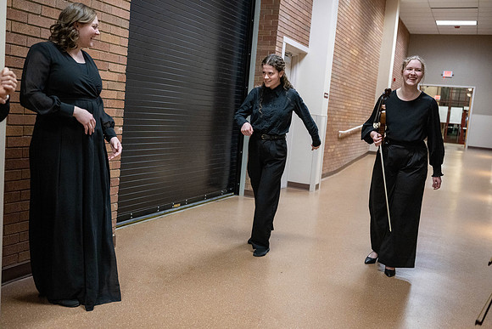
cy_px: 164
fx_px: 472
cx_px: 246
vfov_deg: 38.4
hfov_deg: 55.1
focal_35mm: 34
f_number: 2.8
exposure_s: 1/250
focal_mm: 34.5
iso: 6400
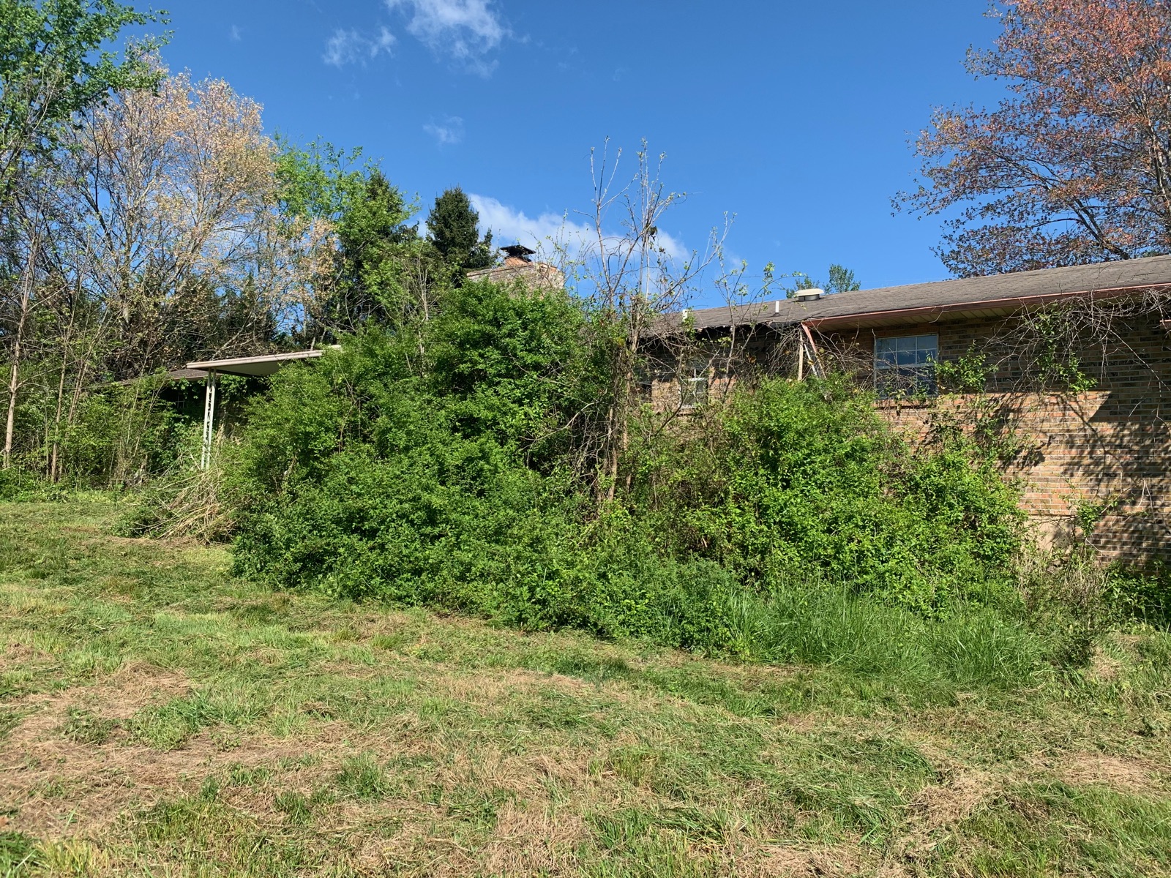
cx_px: 586
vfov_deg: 53.1
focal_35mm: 26
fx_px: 880
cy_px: 439
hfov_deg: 67.3
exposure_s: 1/1490
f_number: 1.8
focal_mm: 4.25
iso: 25
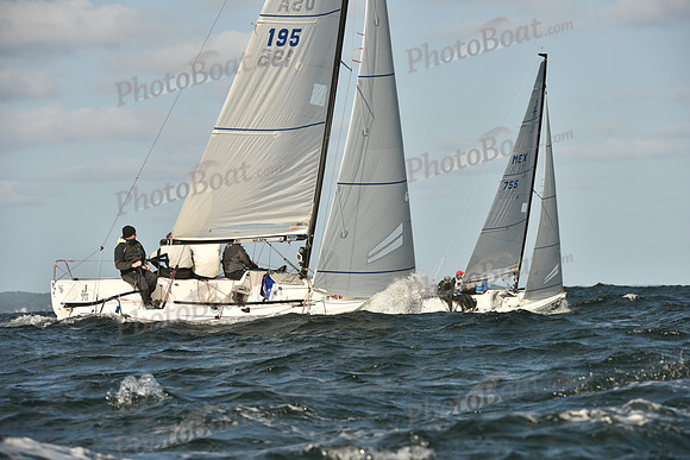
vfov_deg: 6.9
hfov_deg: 10.3
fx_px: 3834
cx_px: 345
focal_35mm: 200
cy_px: 230
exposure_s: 1/1600
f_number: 7.1
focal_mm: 200
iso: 320
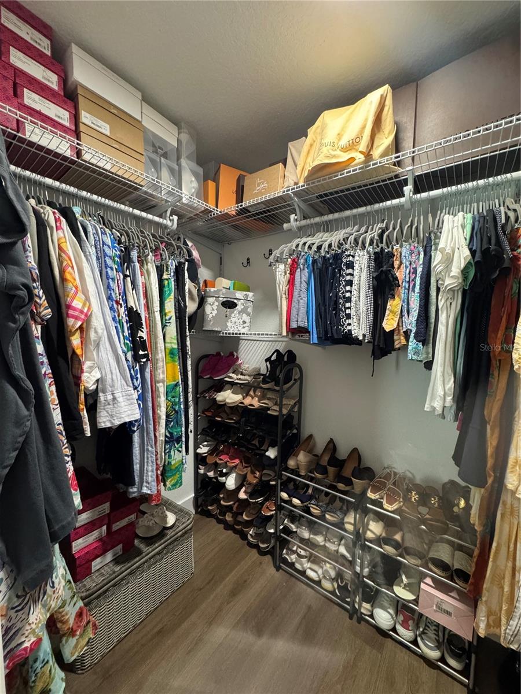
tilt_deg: -4.6
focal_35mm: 14
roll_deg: -0.4
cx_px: 260
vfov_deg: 102.1
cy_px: 347
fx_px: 281
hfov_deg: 85.7
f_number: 2.2
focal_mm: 2.22
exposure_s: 1/60
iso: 800
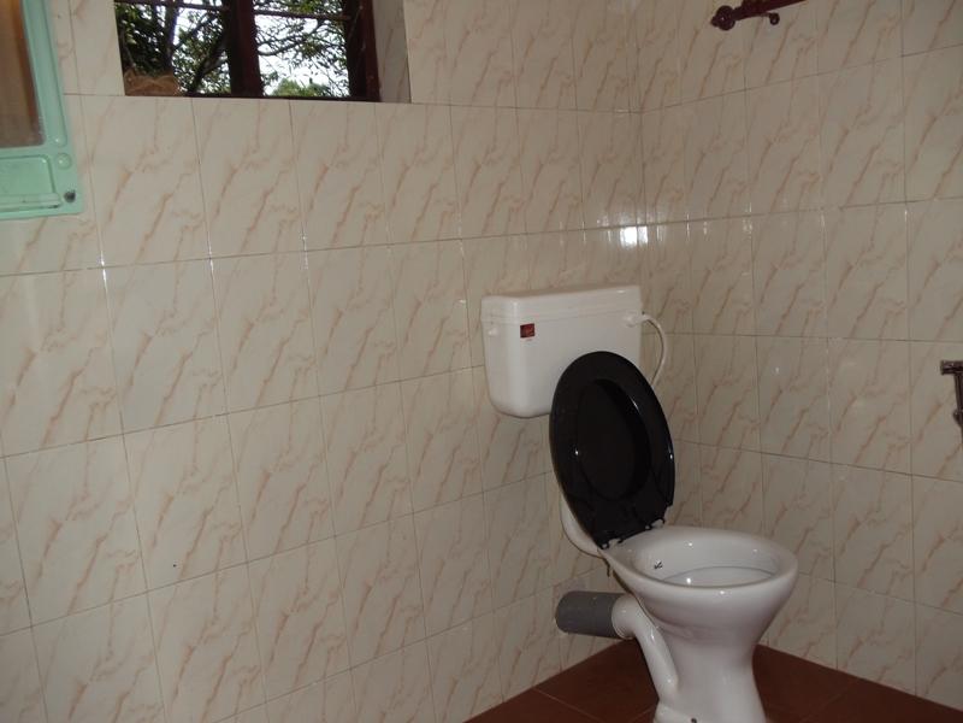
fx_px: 1224
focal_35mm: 44
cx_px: 482
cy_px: 362
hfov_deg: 42.9
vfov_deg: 32.9
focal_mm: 6
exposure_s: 1/30
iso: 80
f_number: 3.5
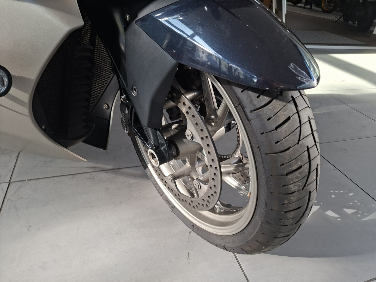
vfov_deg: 58.9
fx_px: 250
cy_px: 141
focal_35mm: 23
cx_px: 188
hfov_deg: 73.9
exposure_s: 1/120
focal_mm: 5.54
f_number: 1.8
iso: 64
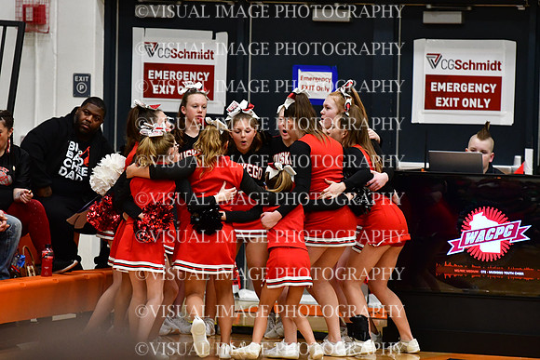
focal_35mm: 300
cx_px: 270
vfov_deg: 4.6
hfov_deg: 6.9
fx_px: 4501
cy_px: 180
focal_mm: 200
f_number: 3.5
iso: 4000
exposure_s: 1/500
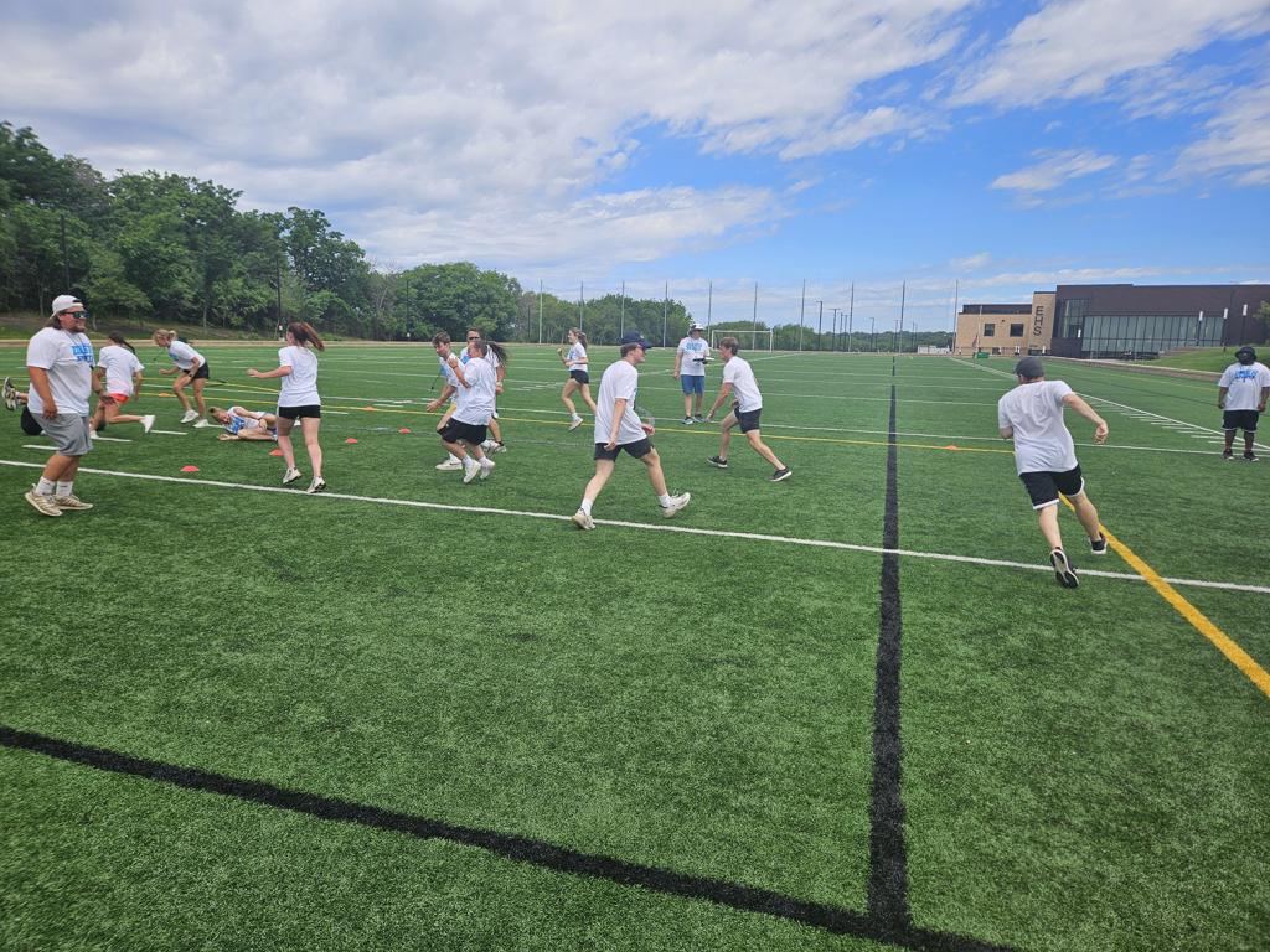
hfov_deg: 73.9
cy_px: 476
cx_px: 635
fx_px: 844
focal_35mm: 23
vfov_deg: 58.9
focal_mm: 5.4
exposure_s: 1/2490
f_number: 1.8
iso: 25
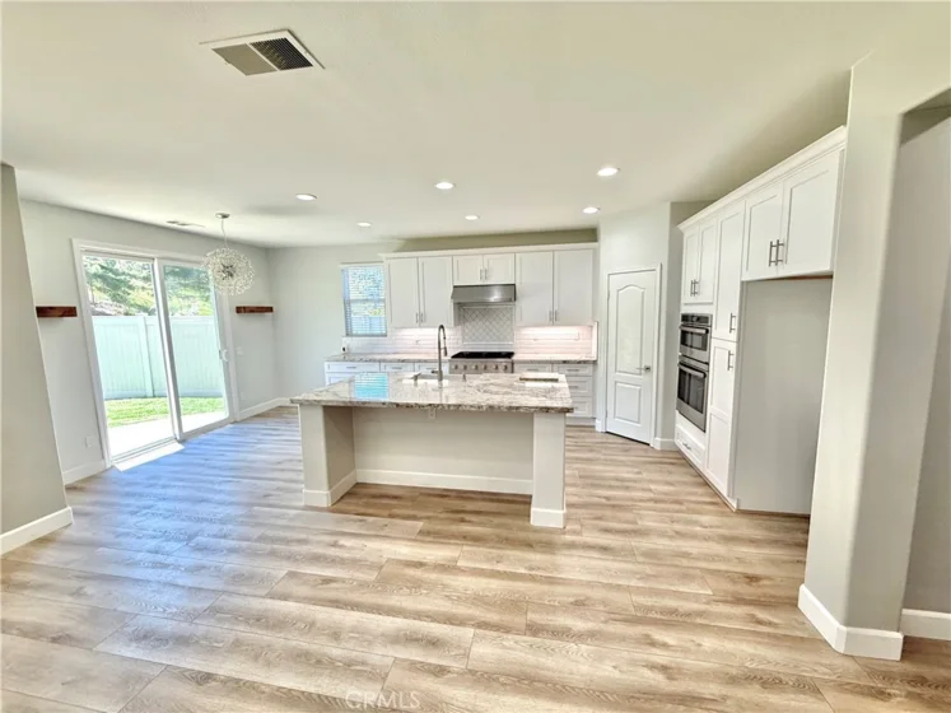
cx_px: 476
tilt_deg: -6.7
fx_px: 385
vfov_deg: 85.7
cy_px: 356
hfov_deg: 102.1
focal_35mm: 14
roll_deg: +1.4
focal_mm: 2.22
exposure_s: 1/120
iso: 125
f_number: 2.2
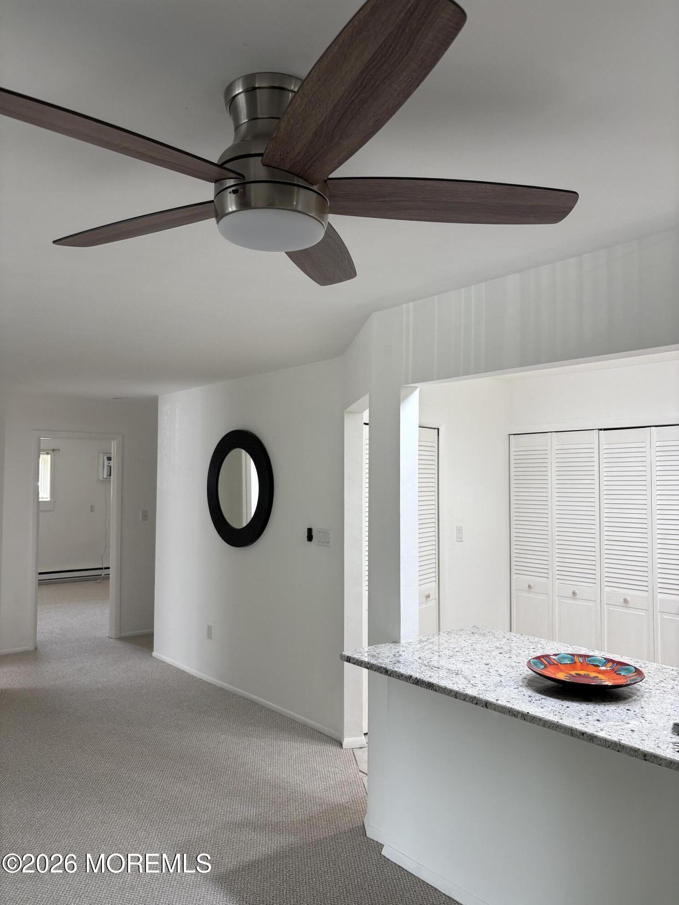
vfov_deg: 67.3
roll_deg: -0.6
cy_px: 452
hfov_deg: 53.1
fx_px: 680
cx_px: 340
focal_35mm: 26
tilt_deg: +1.9
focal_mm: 5.96
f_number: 1.6
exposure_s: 1/60
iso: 64
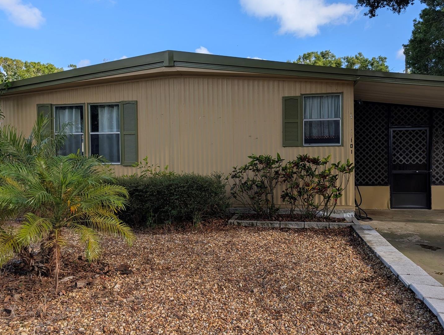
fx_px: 347
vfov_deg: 51.5
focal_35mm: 27
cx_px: 238
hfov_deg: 65.2
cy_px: 162
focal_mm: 6.9
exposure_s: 1/640
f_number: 1.68
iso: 20
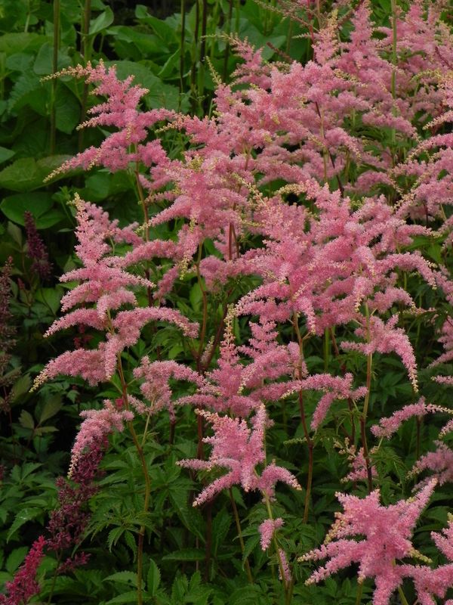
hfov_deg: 17.4
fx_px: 1483
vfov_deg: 23.0
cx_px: 226
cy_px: 302
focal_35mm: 85
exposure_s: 1/125
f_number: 5
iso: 160
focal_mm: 15.1
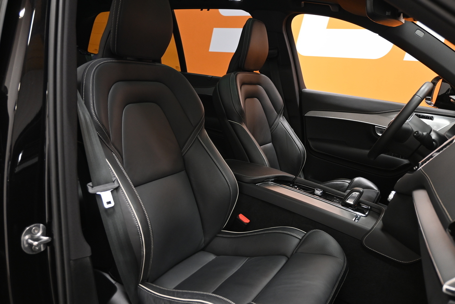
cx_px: 228
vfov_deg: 44.6
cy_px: 152
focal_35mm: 29
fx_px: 370
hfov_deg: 63.2
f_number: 3.8
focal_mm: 19.5
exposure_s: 1/30
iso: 1000
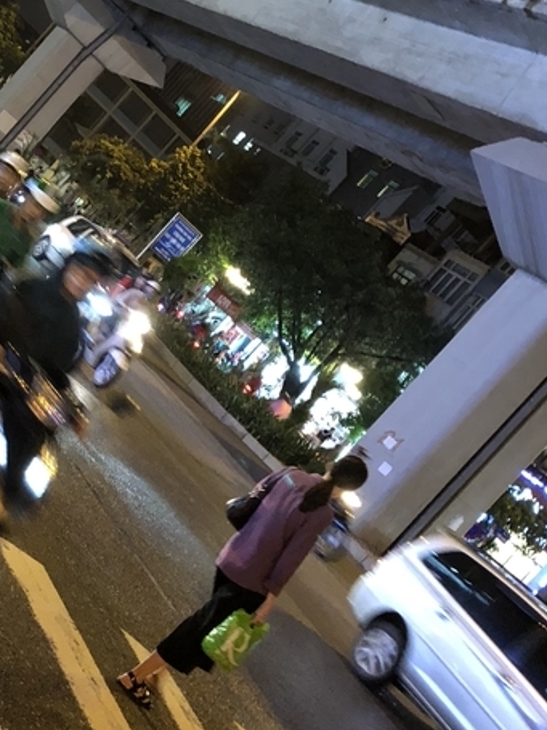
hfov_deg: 22.9
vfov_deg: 30.6
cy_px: 282
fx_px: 1328
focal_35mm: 63
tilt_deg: -2.2
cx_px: 98
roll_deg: -41.2
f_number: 1.8
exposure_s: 1/7
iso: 100
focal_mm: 4
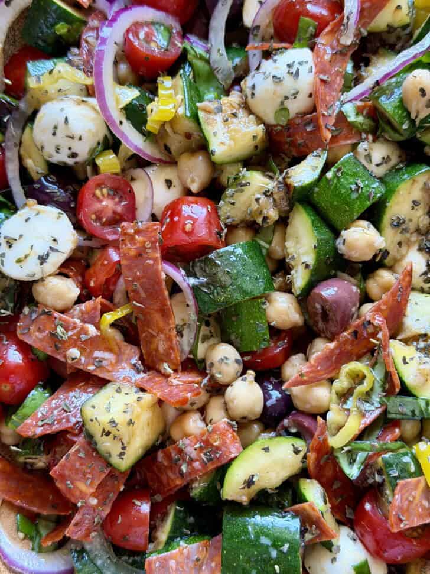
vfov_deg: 39.7
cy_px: 287
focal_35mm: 48
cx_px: 215
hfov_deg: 30.3
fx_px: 795
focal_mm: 6.8
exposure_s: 1/60
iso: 200
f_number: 1.8
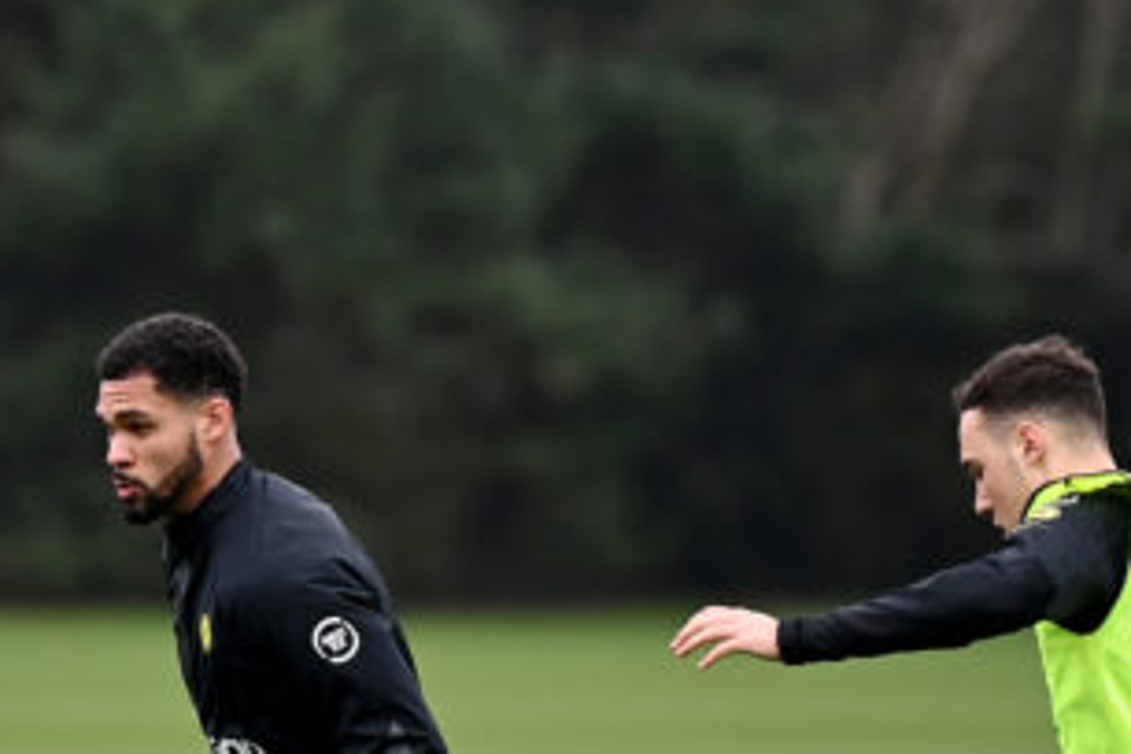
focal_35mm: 490
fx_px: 15393
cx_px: 274
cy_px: 828
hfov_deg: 4.2
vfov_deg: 2.8
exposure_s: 1/1600
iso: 800
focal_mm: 200
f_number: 2.8
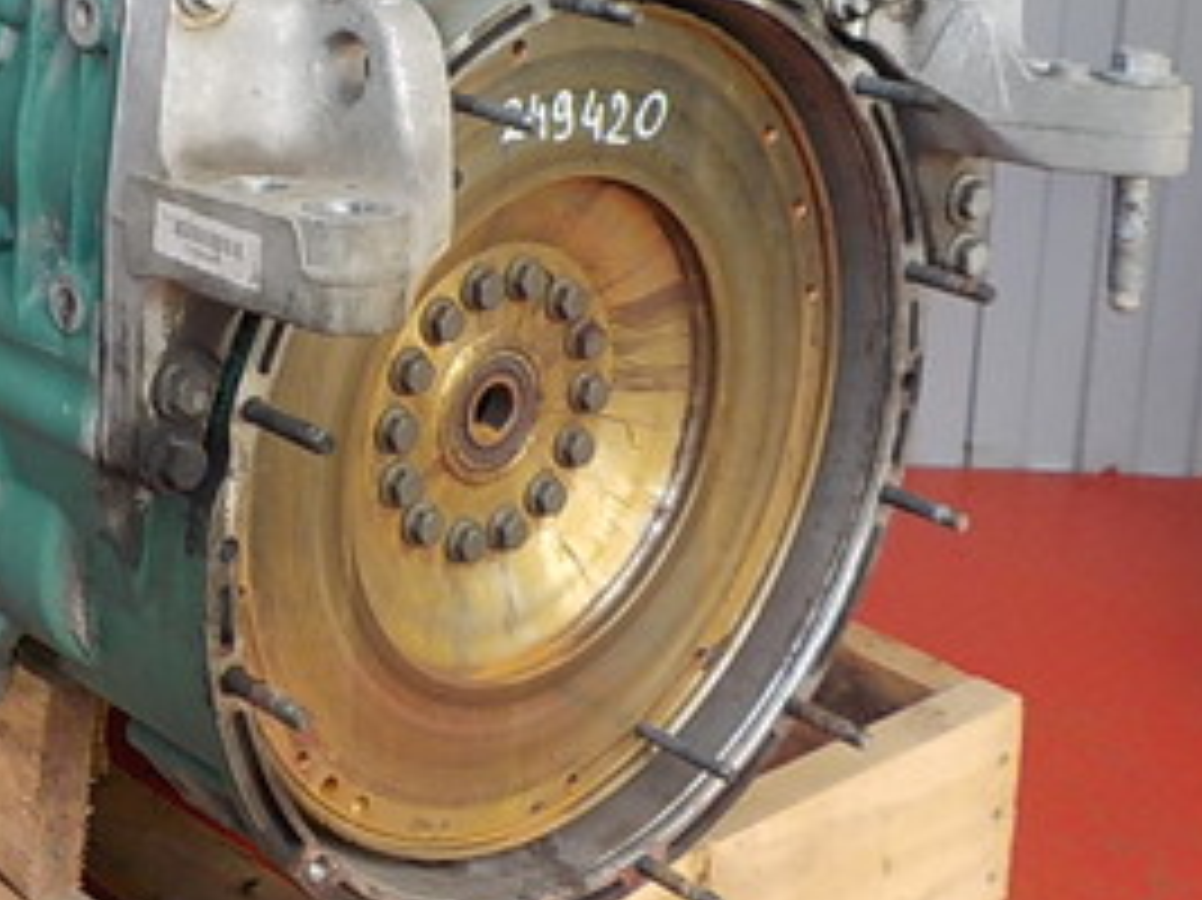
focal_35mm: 72
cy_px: -50
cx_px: -32
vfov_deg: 19.7
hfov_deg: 25.5
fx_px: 2499
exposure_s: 1/80
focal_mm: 4.1
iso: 125
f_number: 3.3
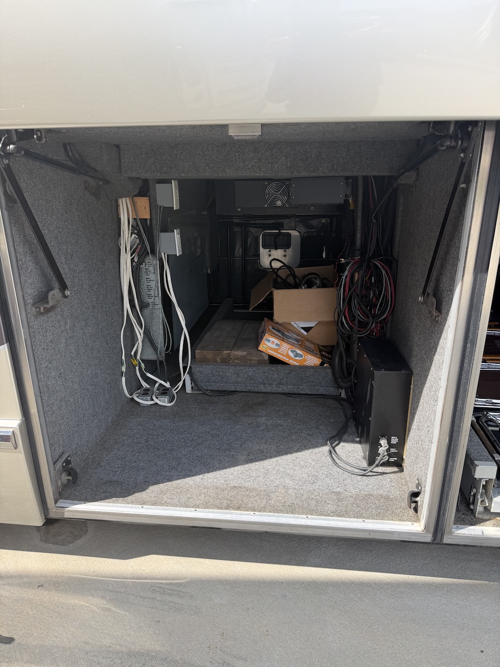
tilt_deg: -12.2
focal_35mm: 24
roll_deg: +0.7
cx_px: 250
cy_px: 334
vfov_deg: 71.6
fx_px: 462
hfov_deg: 56.8
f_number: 1.78
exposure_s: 1/831
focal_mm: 6.76
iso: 80
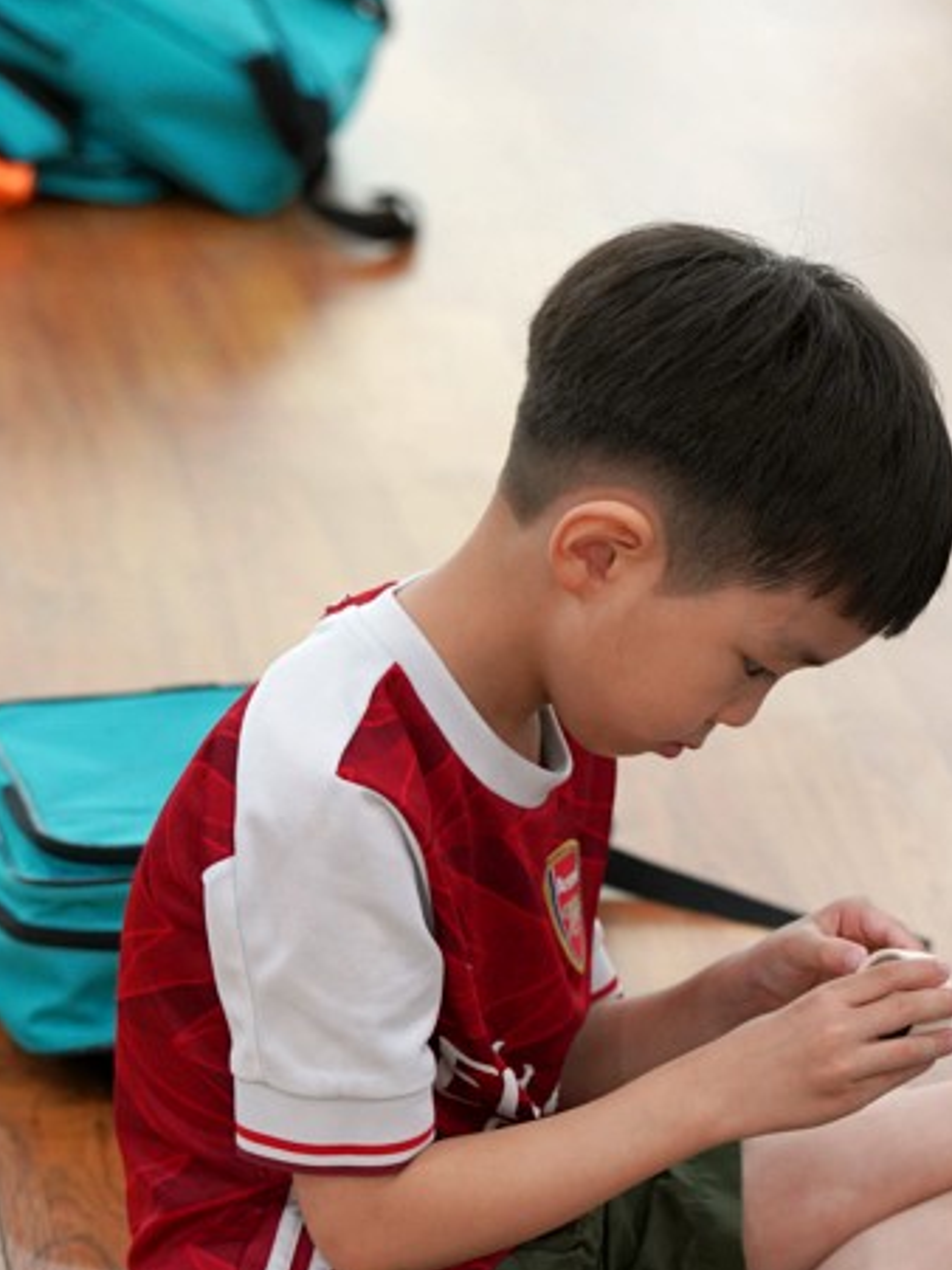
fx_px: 6200
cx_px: 1155
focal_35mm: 169
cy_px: 783
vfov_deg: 11.7
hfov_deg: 8.7
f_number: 4
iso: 1250
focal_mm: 88
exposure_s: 1/160
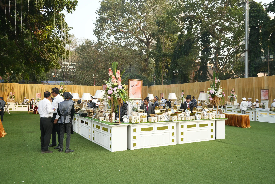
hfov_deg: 65.5
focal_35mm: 28
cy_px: 92
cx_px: 138
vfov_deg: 46.4
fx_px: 214
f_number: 4
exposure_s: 1/160
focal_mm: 28
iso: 125
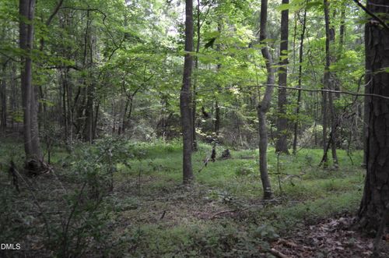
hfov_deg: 67.5
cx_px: 194
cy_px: 129
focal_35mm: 27
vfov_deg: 47.7
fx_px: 291
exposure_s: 1/60
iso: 450
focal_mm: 18
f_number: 4
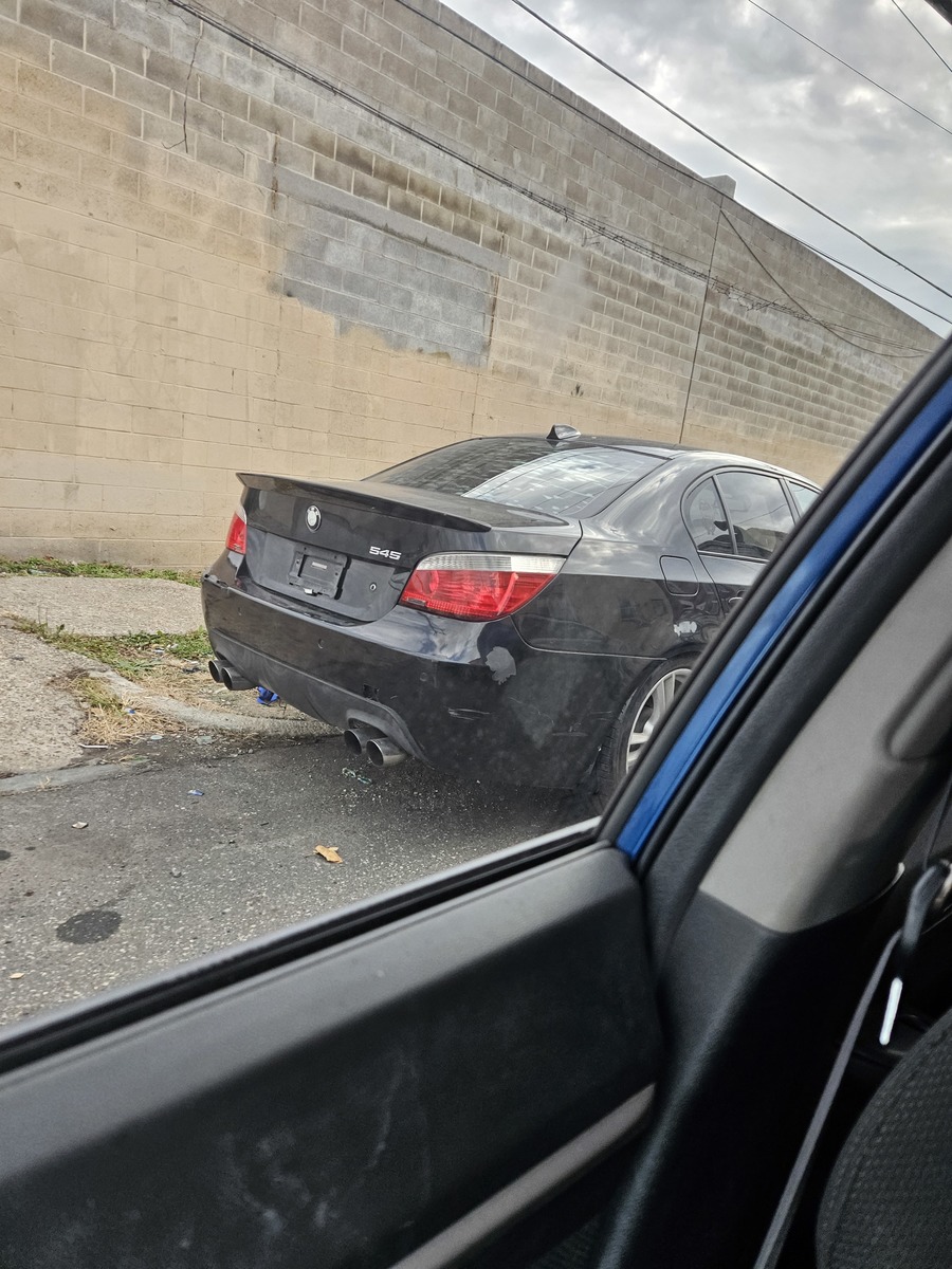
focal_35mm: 23
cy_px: 634
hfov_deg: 58.9
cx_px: 476
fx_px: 843
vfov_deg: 73.9
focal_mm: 5.4
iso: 100
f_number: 1.8
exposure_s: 1/180
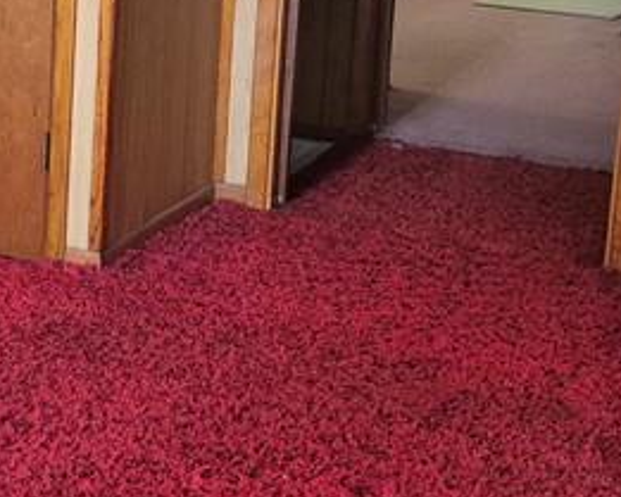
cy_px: 59
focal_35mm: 88
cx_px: 50
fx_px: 1618
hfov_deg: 21.2
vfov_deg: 17.2
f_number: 1.8
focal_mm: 5.4
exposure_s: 1/120
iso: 1000
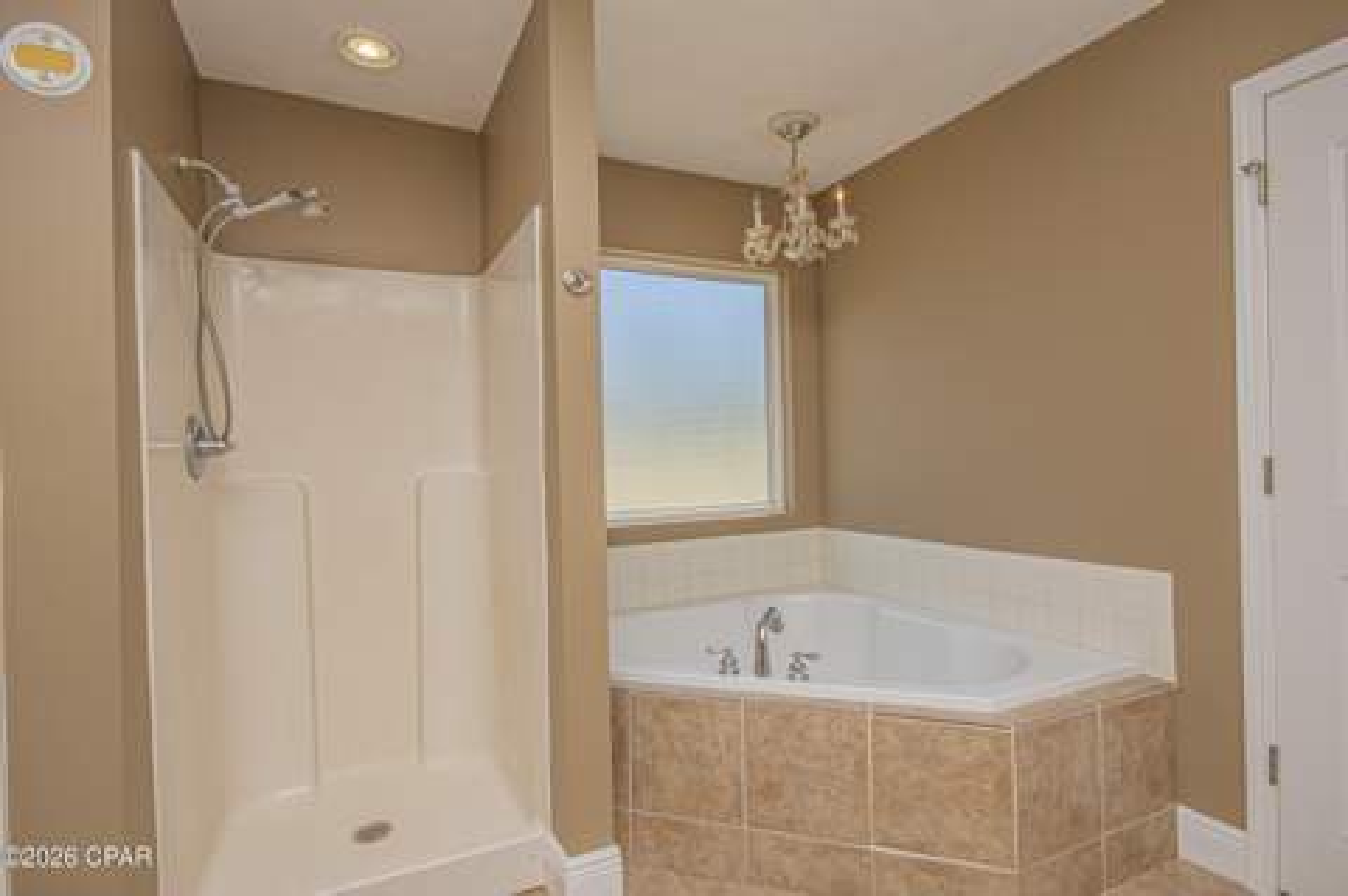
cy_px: 448
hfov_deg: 90.1
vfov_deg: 67.3
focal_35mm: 18
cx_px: 674
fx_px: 673
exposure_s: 1/160
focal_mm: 12
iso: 400
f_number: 11
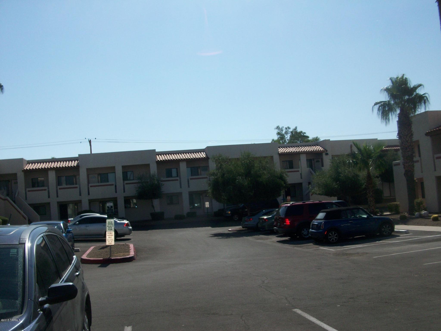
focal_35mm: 34
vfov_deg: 41.8
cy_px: 166
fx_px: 433
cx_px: 220
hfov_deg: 54.0
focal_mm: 5.7
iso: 64
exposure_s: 1/674
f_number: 5.5
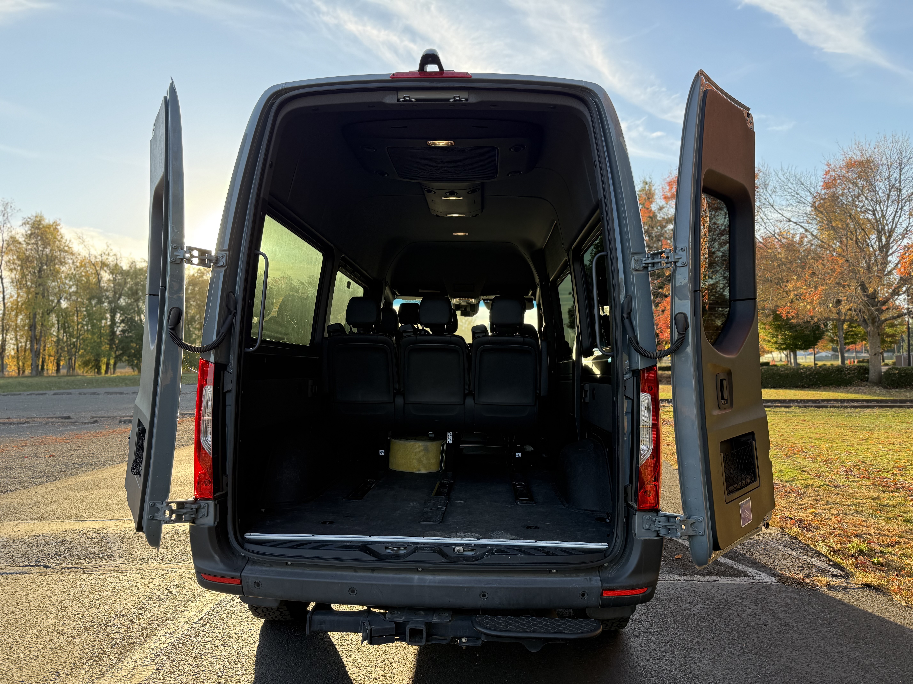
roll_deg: +1.5
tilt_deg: +0.9
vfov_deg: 56.8
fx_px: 633
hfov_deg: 71.6
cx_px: 456
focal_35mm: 24
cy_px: 342
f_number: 1.78
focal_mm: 6.76
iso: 100
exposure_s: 1/683
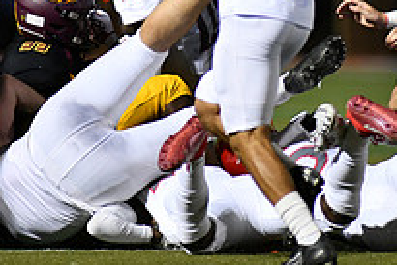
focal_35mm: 849
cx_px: 221
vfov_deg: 1.6
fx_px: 9369
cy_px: -53
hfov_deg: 2.4
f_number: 2.8
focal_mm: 300
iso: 2200
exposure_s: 1/1000
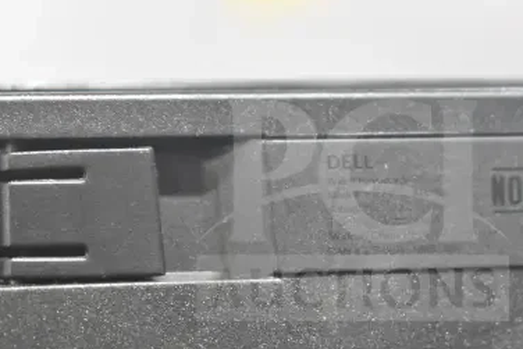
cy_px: 211
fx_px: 1945
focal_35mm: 134
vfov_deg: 10.3
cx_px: 352
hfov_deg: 15.3
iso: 7200
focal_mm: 55
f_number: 5.6
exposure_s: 1/100
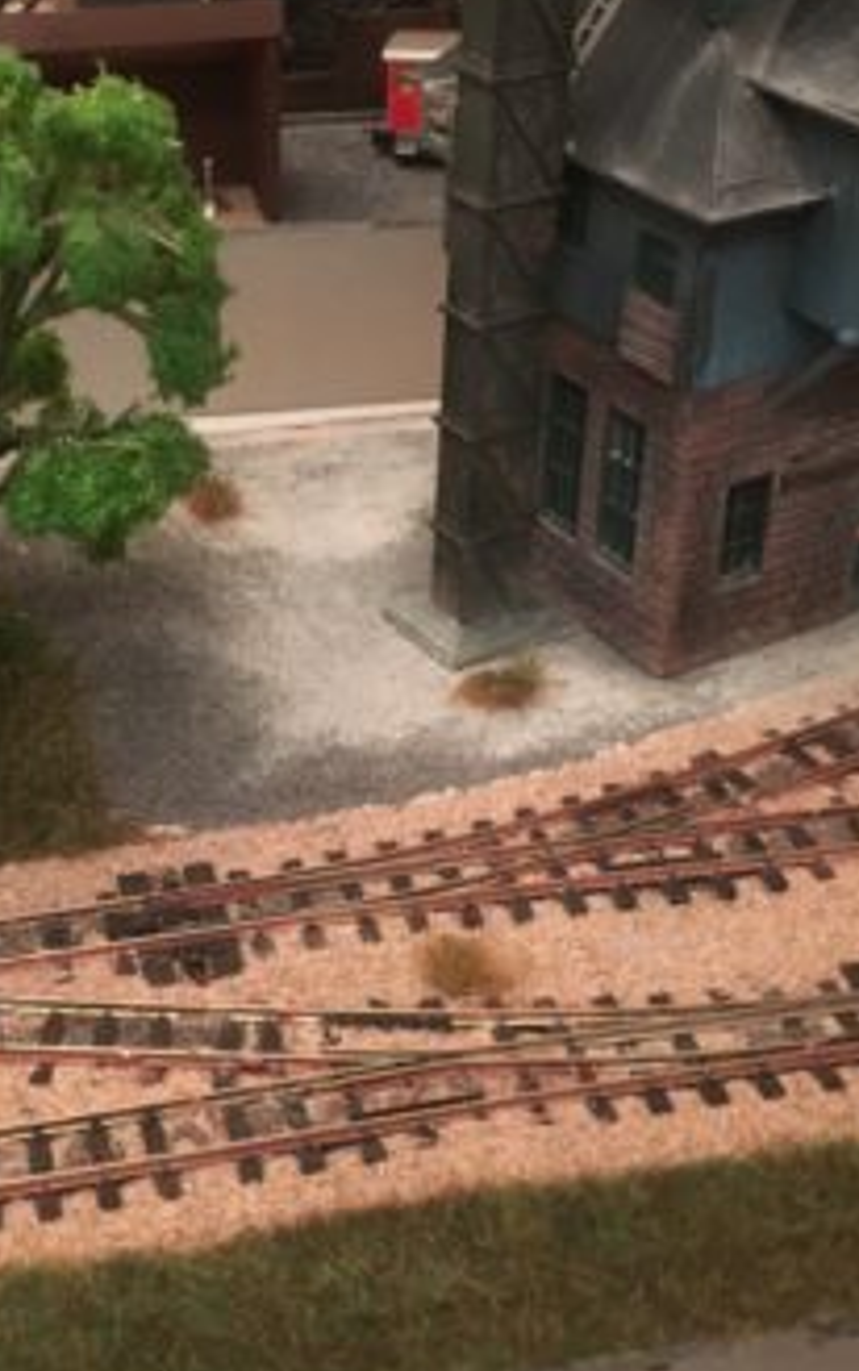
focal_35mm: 56
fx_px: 2095
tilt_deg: -32.0
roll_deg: +0.1
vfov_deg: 36.3
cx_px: 279
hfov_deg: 23.1
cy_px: 679
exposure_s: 1/17
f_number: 2.2
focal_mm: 4.15
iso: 400
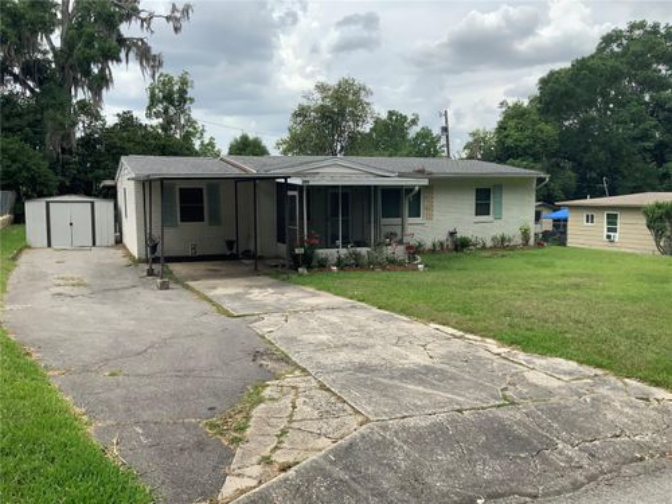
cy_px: 252
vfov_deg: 48.2
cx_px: 336
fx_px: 563
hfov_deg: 61.7
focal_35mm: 29
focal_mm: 3
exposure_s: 1/1626
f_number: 1.8
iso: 16
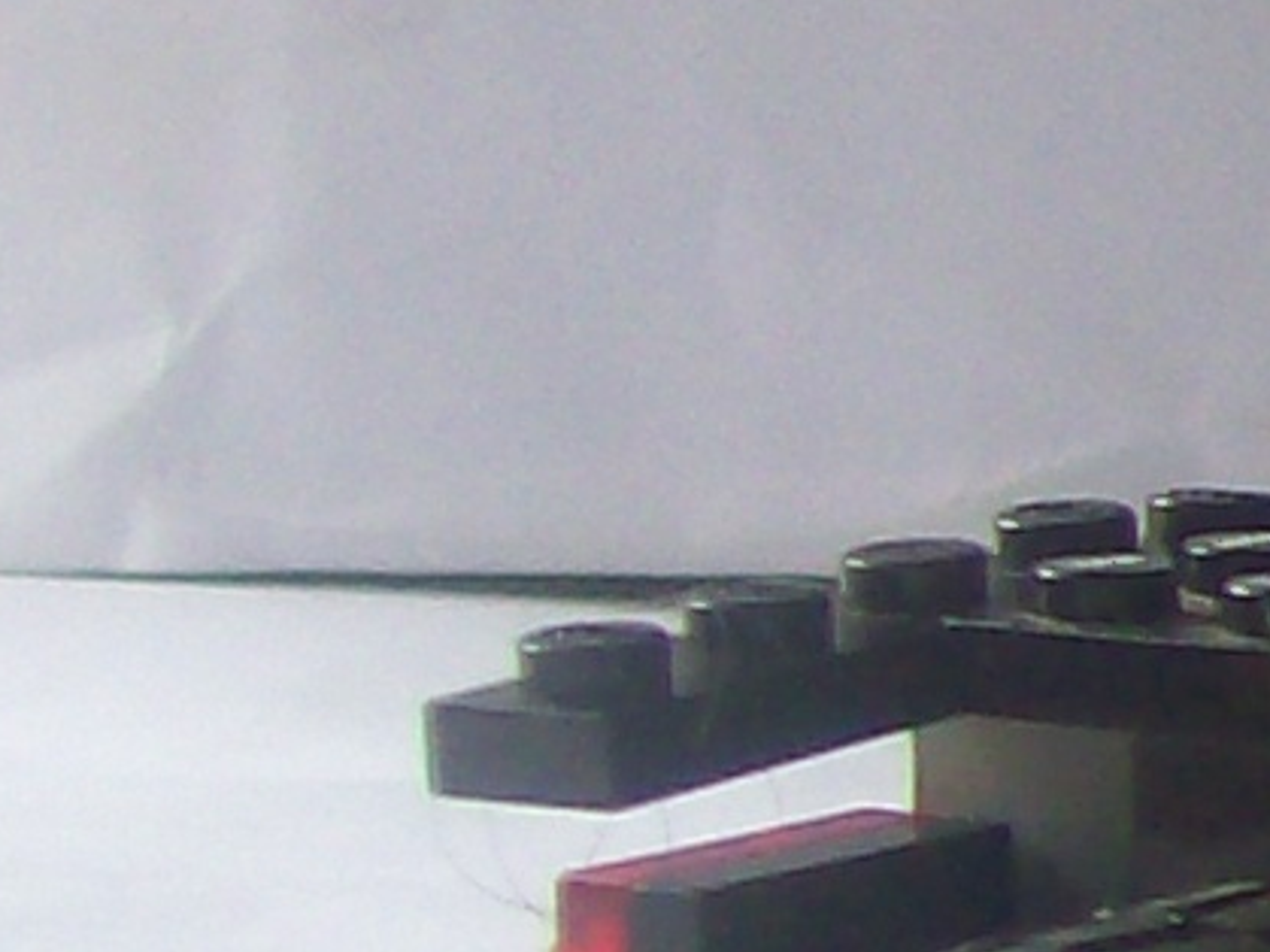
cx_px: 4525
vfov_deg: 5.6
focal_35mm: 264
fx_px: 9683
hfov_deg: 6.5
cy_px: 470
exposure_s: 1/121
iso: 80
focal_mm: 6
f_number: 2.7
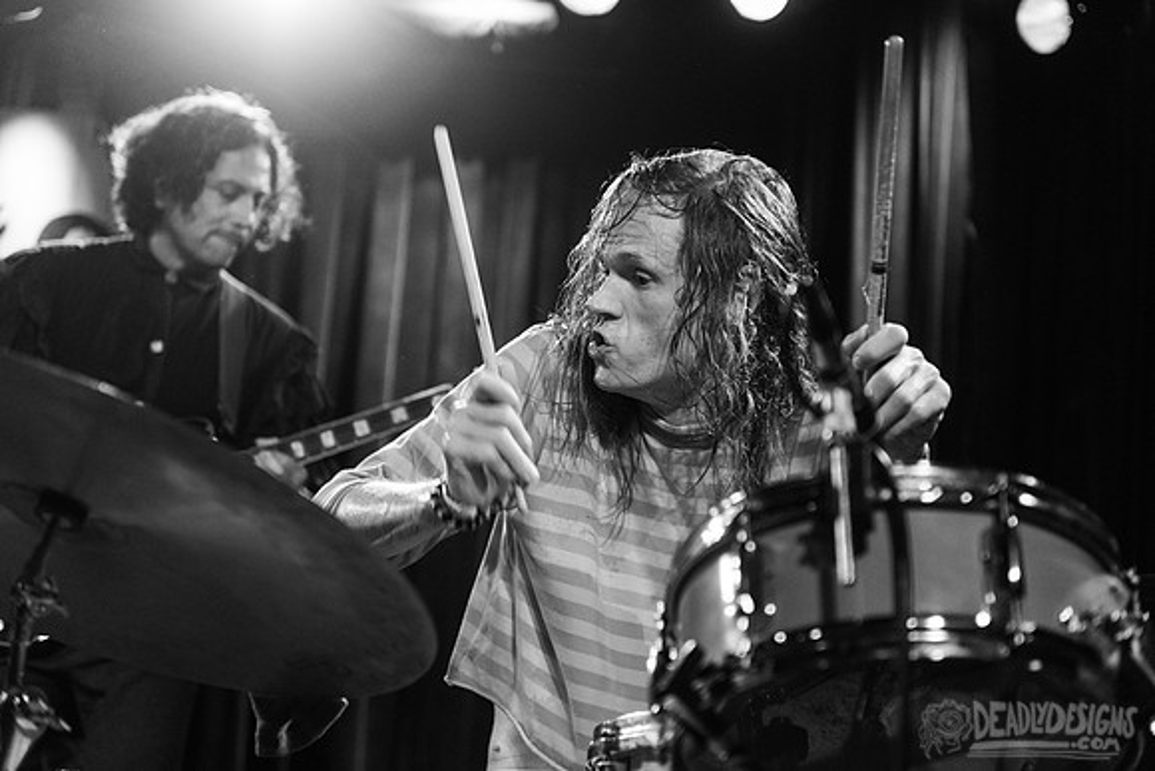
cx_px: 578
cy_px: 386
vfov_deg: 22.6
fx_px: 1925
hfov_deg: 33.4
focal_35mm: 60
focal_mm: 60
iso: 2500
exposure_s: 1/200
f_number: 3.2
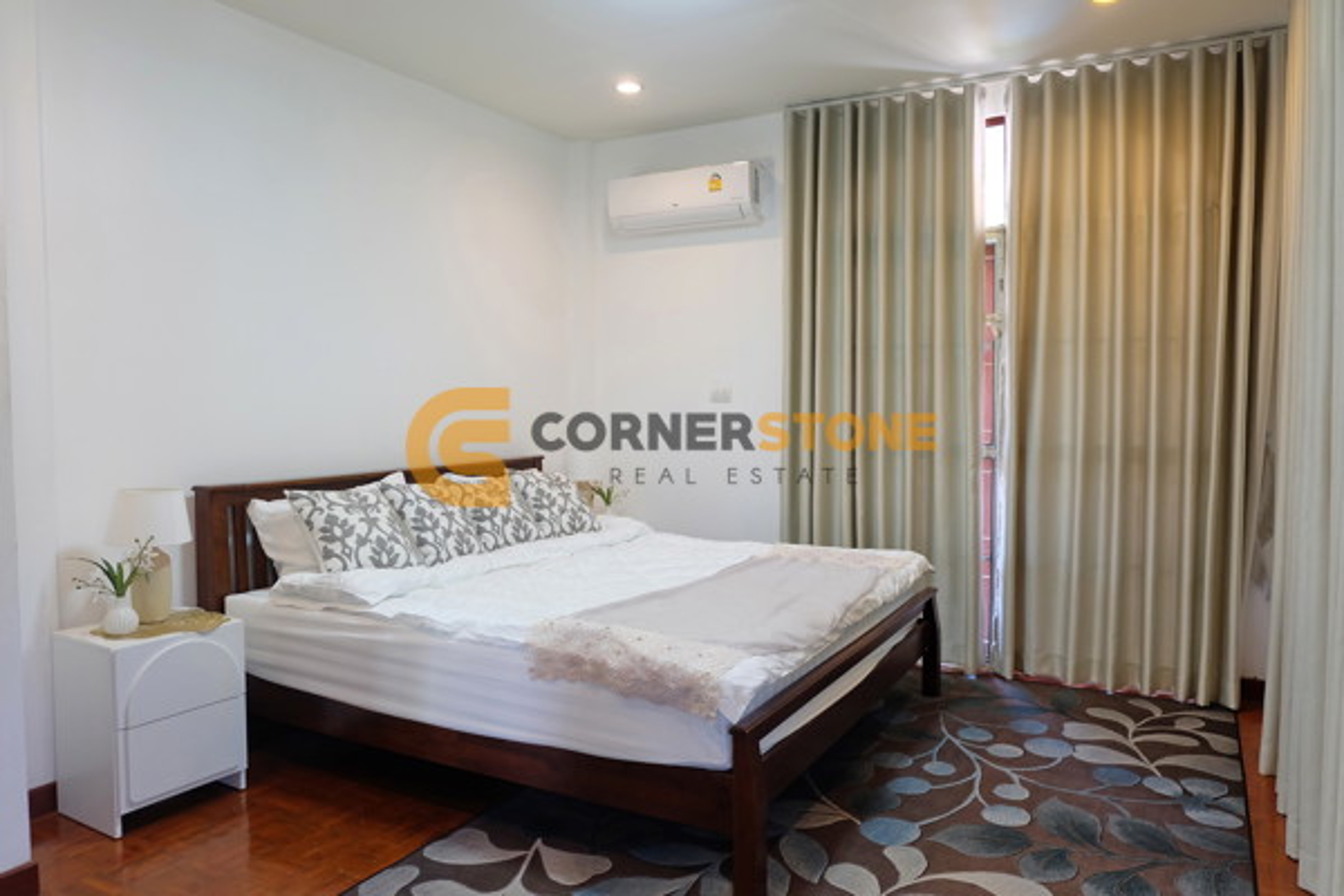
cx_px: 672
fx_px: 896
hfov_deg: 73.7
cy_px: 448
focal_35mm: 24
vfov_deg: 53.1
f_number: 3.5
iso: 640
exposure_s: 1/30
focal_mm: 16
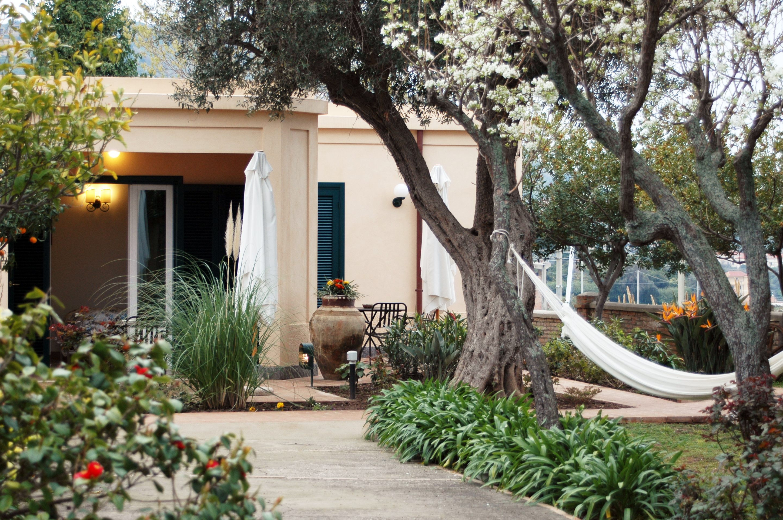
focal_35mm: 109
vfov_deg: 12.5
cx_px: 378
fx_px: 2369
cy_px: 268
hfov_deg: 18.8
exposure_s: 1/80
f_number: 5.6
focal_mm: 70
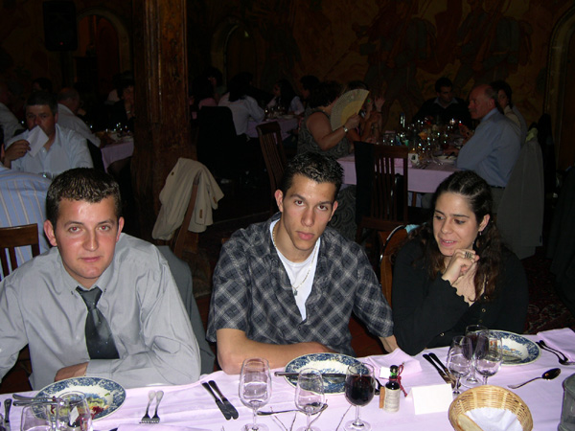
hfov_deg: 49.0
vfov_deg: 37.7
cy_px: 216
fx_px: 631
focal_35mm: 38
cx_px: 288
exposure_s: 1/60
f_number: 2.8
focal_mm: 8
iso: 100
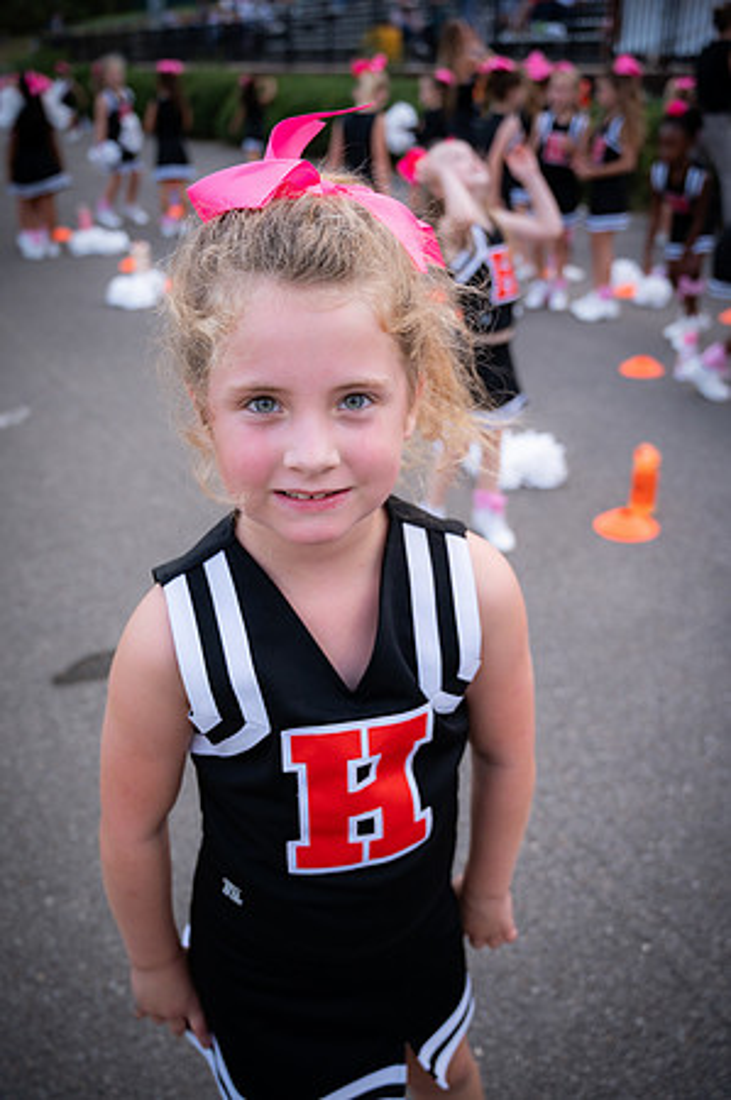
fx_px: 992
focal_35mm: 32
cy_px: 550
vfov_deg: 58.0
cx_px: 366
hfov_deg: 40.4
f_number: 4
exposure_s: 1/400
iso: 640
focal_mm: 32.5
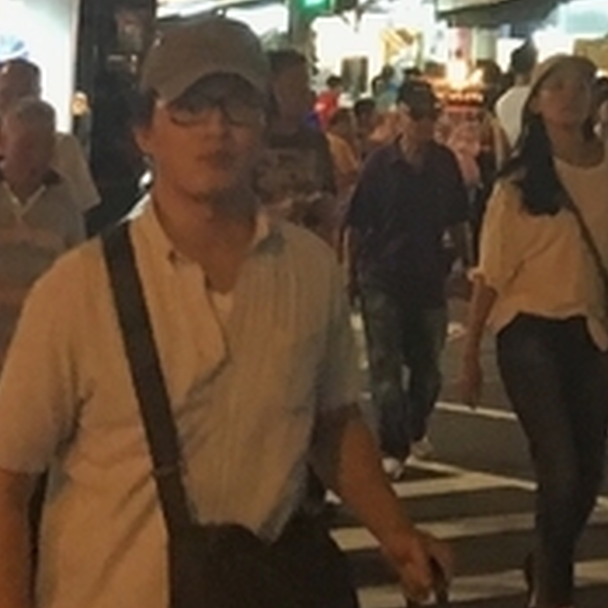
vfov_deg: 10.8
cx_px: 799
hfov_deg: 11.3
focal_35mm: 150
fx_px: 2981
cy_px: -542
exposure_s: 1/30
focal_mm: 4.15
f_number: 2.2
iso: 200
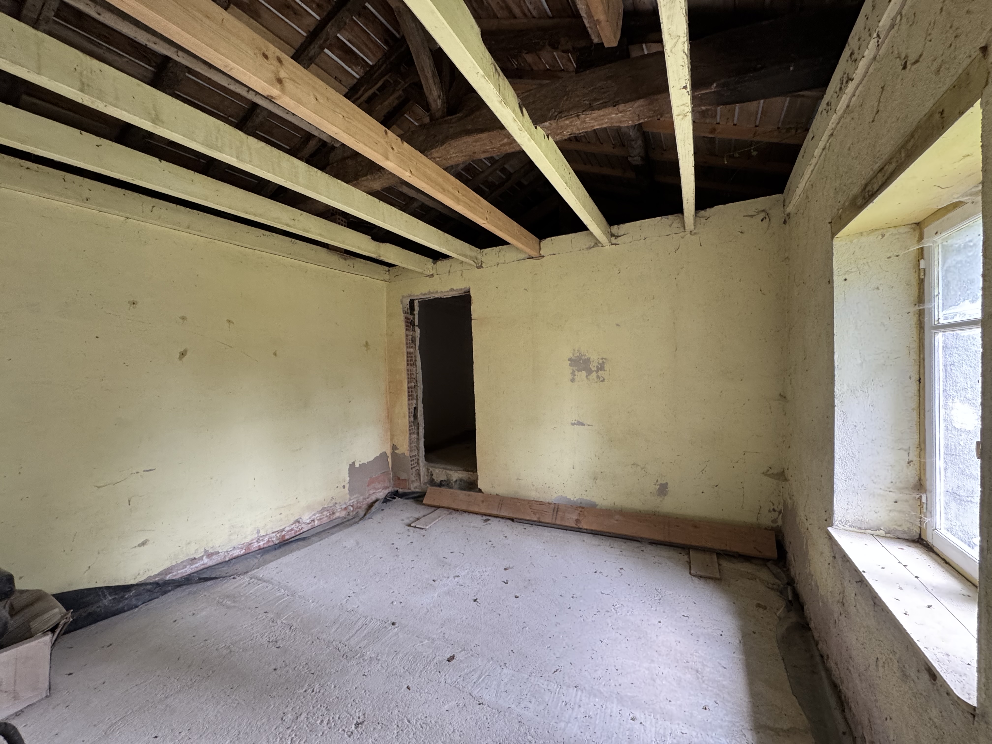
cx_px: 496
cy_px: 372
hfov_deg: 102.1
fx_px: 401
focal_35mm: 14
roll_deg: +1.9
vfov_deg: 85.7
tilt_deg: -1.3
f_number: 2.2
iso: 250
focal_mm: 2.22
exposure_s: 1/99
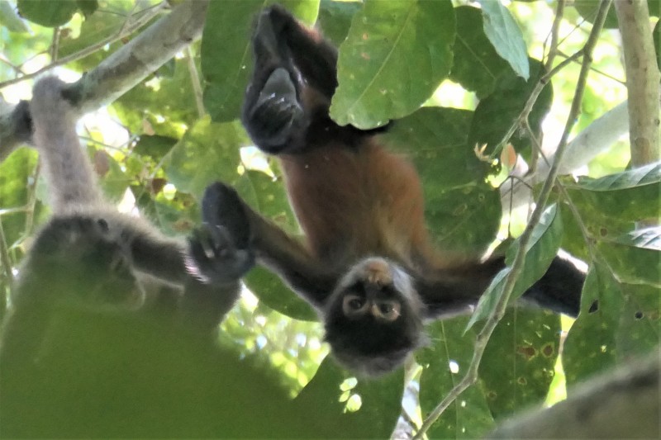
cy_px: 220
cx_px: 330
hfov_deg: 2.9
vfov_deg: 1.9
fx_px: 13216
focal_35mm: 720
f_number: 6.4
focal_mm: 132
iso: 1600
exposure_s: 1/80
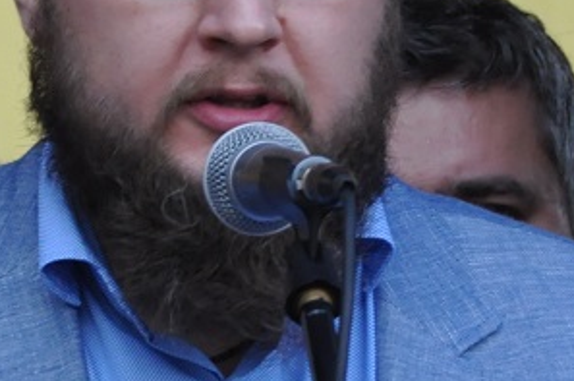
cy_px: 289
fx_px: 19153
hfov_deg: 1.7
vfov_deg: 1.1
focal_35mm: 1203
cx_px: 169
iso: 800
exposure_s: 1/200
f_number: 6
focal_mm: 185
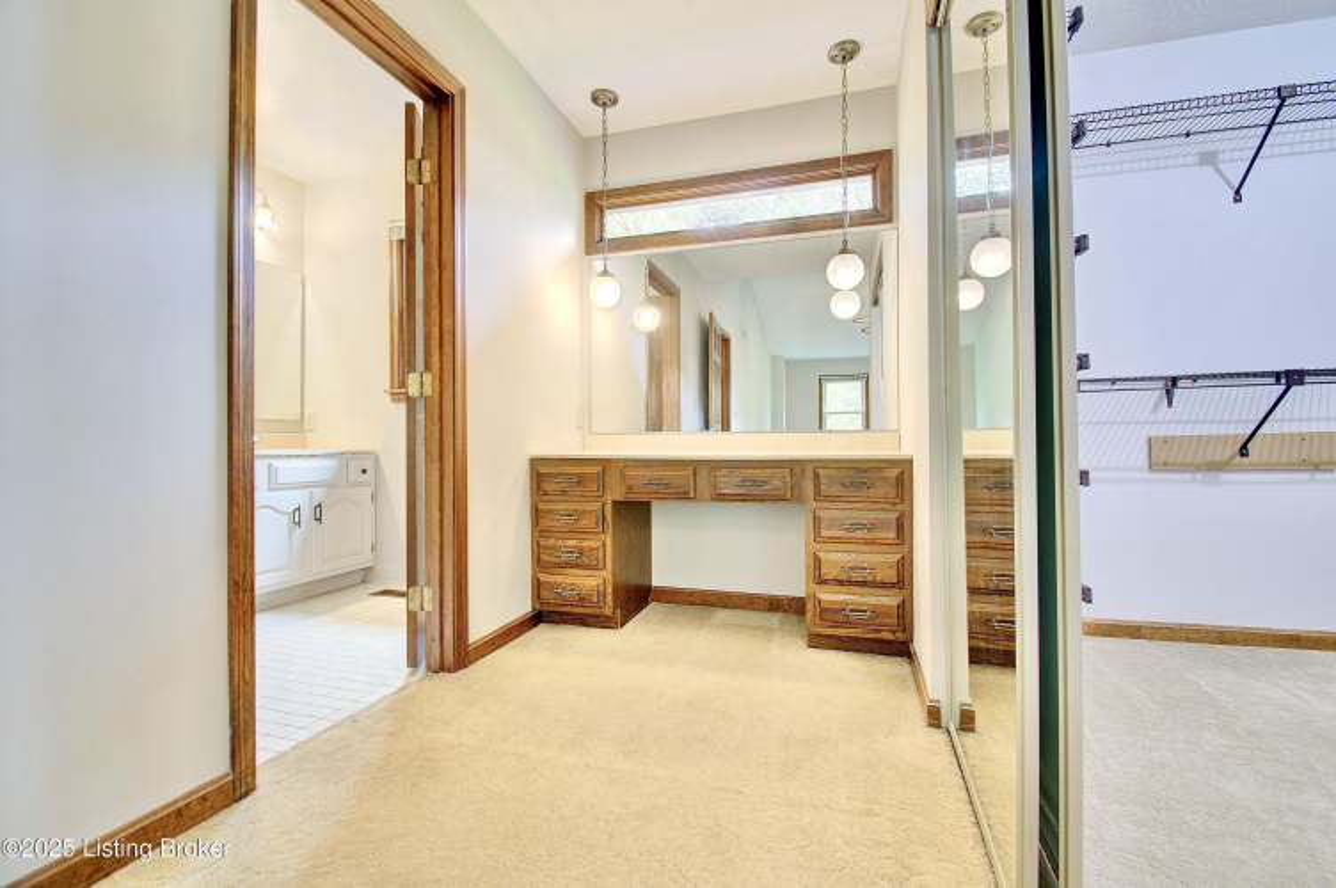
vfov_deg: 77.2
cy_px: 444
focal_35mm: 15
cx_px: 668
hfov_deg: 100.4
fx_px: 556
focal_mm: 10
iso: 100
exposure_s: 1/2
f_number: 8
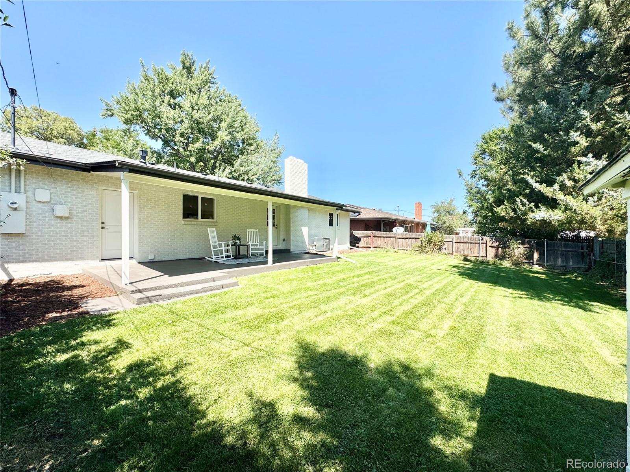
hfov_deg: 102.1
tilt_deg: +0.7
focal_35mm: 14
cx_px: 315
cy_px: 236
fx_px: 255
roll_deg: +0.6
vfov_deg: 85.7
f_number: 2.2
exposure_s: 1/1323
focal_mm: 2.22
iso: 50
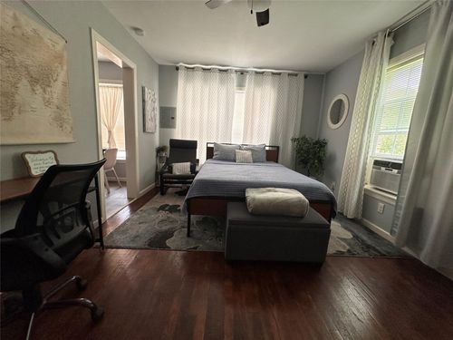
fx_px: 183
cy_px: 170
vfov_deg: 85.7
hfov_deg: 102.1
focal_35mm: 14
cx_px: 226
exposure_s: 1/120
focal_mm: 2.22
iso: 160
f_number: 2.2
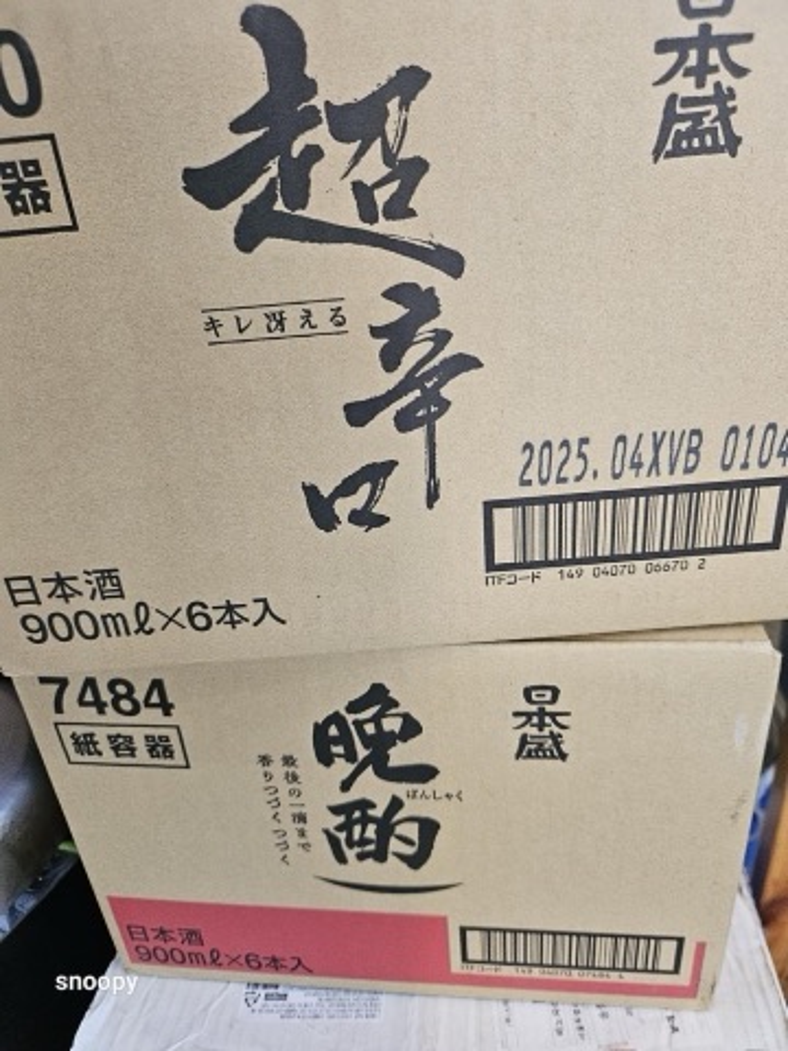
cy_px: 526
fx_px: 728
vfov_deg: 71.6
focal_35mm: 24
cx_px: 394
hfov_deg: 56.8
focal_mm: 5
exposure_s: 1/120
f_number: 1.8
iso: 500
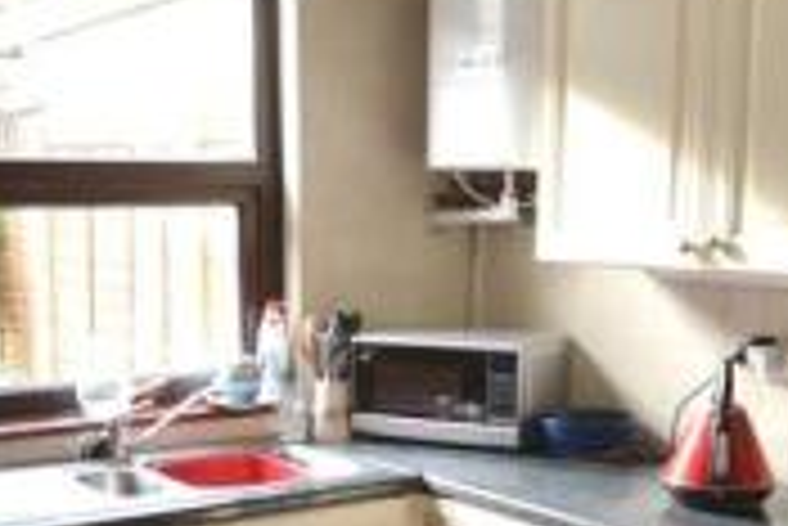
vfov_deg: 23.9
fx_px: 1227
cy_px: 411
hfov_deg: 35.5
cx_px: 457
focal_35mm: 56
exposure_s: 1/60
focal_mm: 10
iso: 500
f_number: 3.5
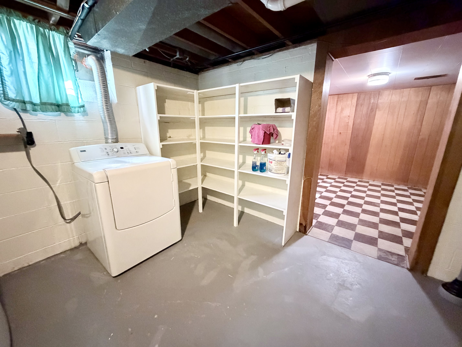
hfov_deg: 102.1
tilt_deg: -13.5
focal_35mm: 14
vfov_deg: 85.7
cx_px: 231
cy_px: 174
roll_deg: +0.6
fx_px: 187
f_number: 2.2
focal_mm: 2.22
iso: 1250
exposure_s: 1/60
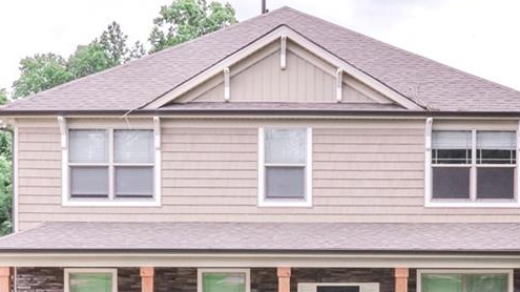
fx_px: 1075
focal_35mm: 78
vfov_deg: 15.2
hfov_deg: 27.2
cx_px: 290
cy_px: 283
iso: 400
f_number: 10
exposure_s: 1/400
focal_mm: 24
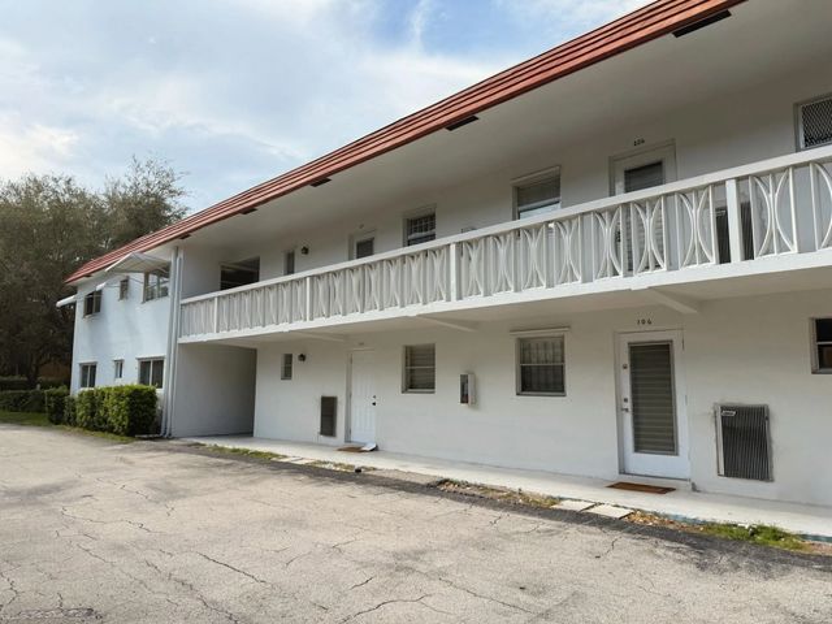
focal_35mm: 24
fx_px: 577
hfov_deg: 71.6
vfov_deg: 56.8
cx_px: 416
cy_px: 312
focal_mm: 6.76
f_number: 1.78
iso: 80
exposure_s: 1/3425
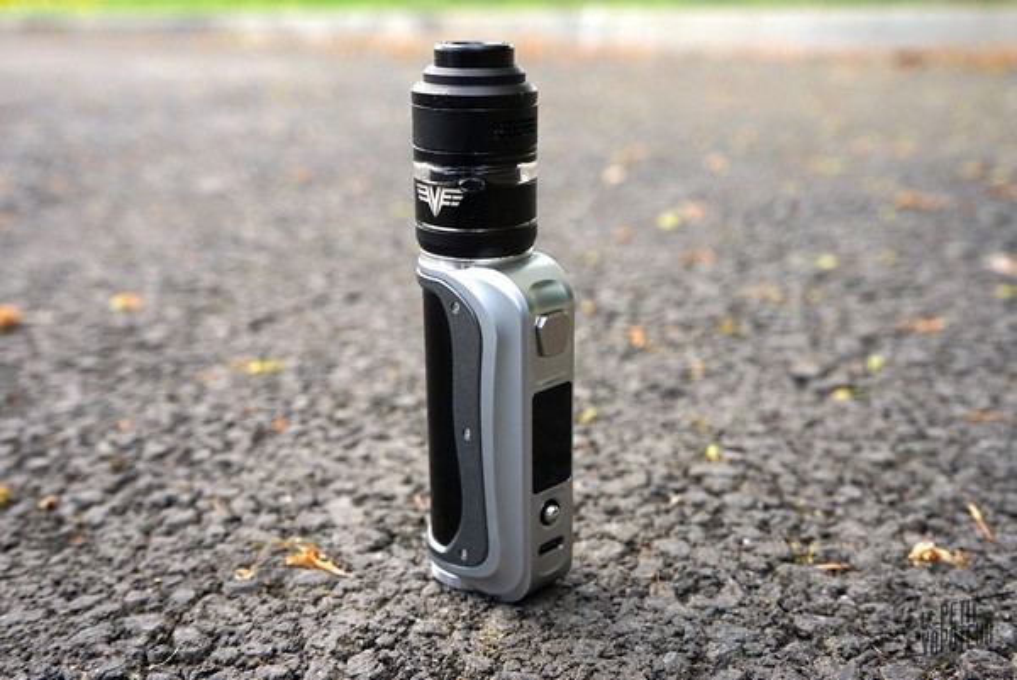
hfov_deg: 55.8
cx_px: 508
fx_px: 961
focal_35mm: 34
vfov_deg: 38.9
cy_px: 340
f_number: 5.6
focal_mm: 34
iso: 100
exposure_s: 1/80
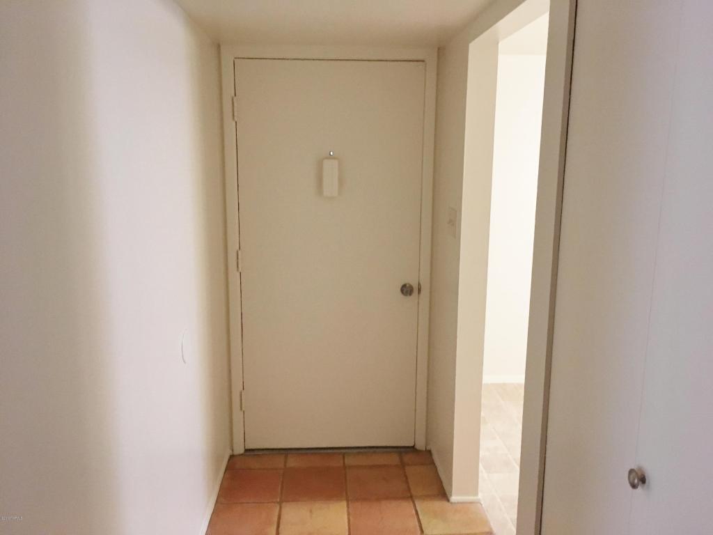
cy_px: 268
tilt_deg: -9.5
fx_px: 597
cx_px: 356
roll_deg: -1.3
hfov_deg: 61.7
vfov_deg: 48.2
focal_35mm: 29
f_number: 2.2
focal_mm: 4.15
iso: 200
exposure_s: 1/30
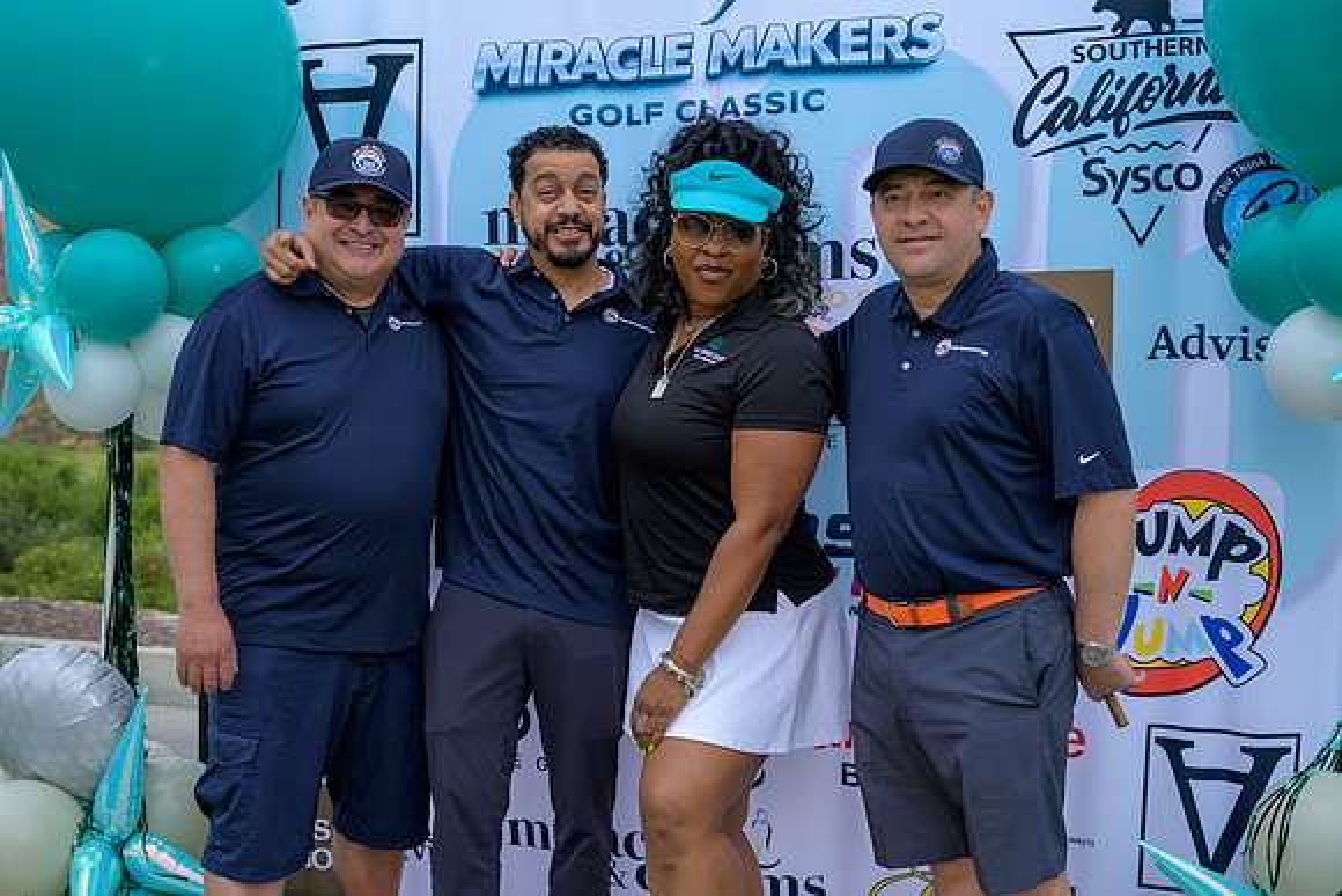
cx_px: 671
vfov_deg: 29.3
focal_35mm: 46
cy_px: 448
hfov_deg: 42.7
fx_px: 1715
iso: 125
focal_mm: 46
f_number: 4
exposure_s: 1/200
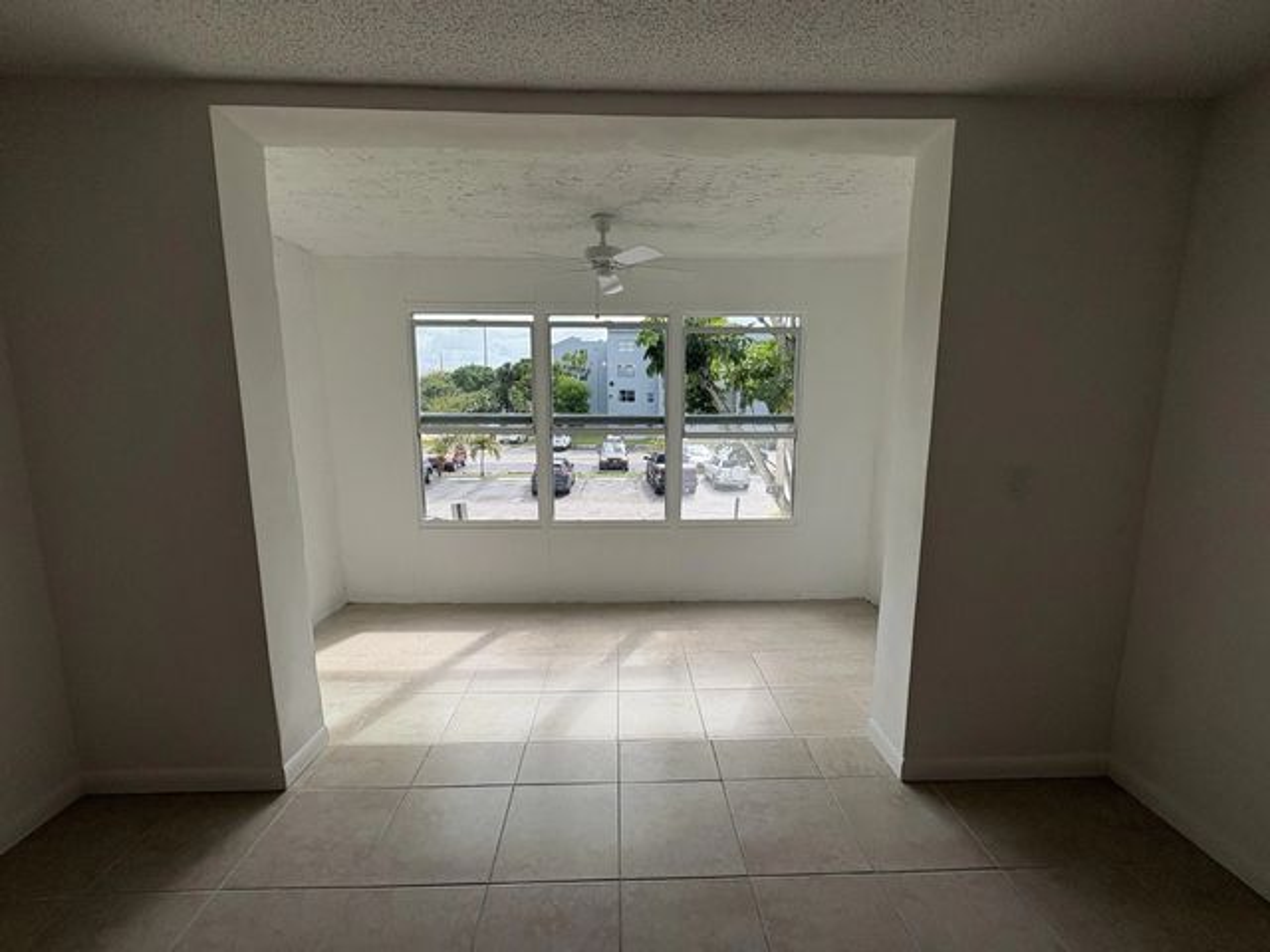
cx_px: 635
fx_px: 514
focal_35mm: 14
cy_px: 476
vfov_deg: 85.7
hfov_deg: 102.1
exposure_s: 1/464
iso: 50
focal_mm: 2.22
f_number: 2.2
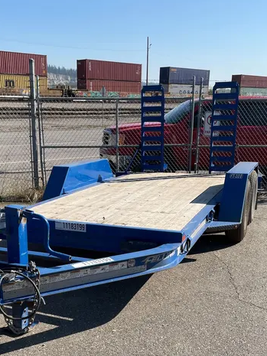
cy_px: 247
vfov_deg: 44.8
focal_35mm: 41
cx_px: 117
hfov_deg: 35.1
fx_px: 421
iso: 32
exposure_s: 1/3125
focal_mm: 4.2
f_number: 1.6
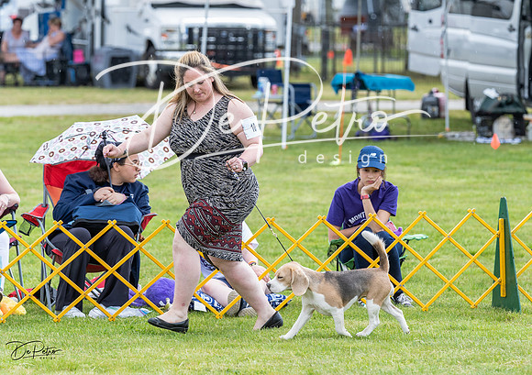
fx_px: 3180
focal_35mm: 211
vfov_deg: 6.8
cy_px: 157
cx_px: 306
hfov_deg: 9.6
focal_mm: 162
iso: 400
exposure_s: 1/640
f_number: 4
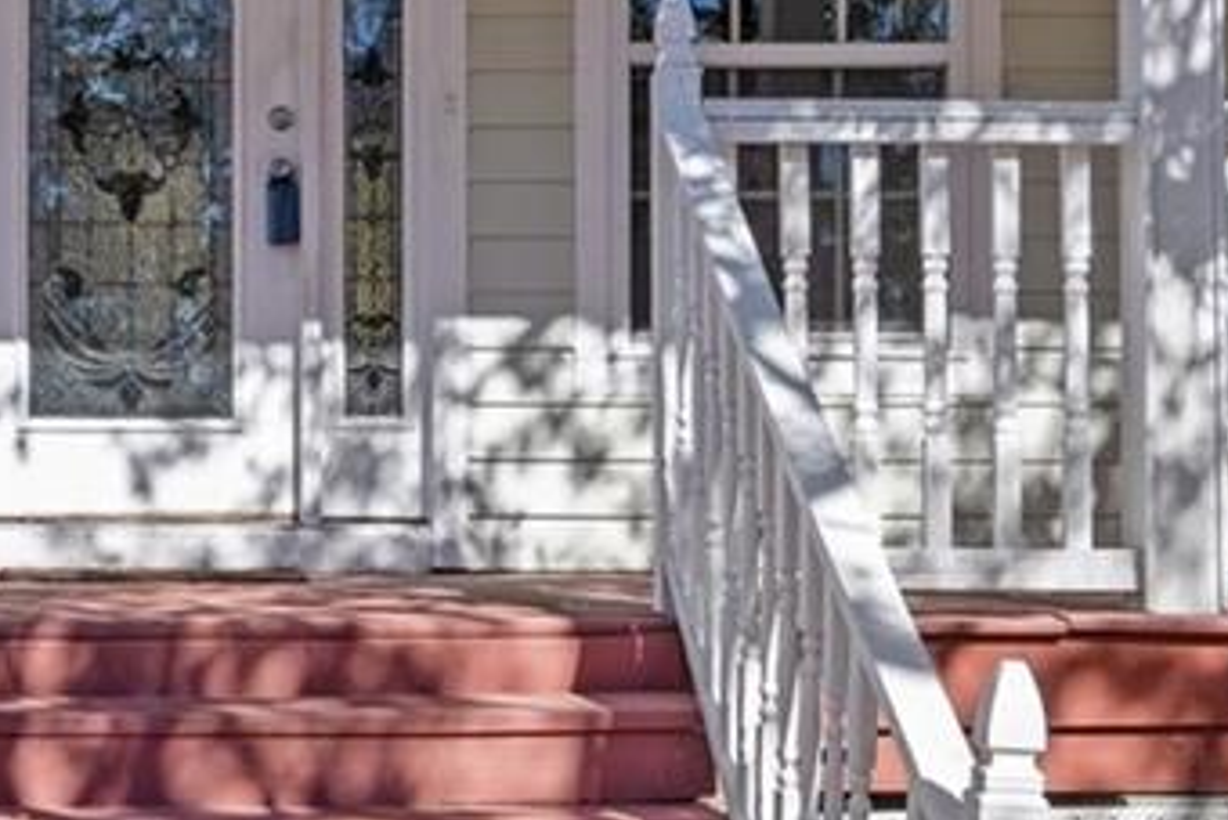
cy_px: 296
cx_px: 184
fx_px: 2730
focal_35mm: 80
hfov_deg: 24.8
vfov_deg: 17.1
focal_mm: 17
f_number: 8
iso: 320
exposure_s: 1/800
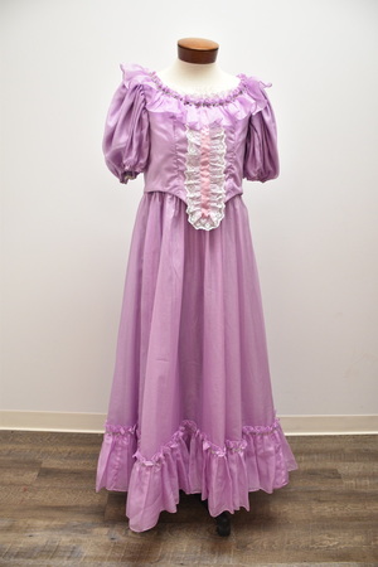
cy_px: 284
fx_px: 425
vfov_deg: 67.4
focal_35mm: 27
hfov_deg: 47.9
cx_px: 189
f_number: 4.5
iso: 1000
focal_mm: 18
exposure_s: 1/80
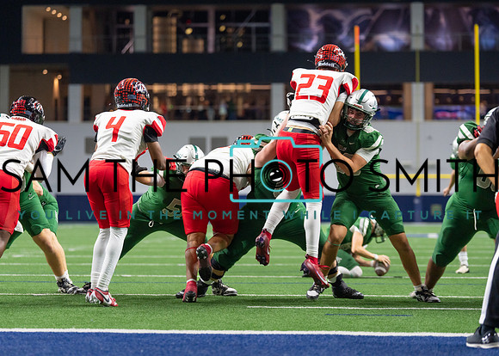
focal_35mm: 116
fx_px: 1648
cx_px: 250
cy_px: 178
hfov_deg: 17.2
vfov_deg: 12.3
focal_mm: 111
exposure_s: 1/800
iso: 2000
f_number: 2.8
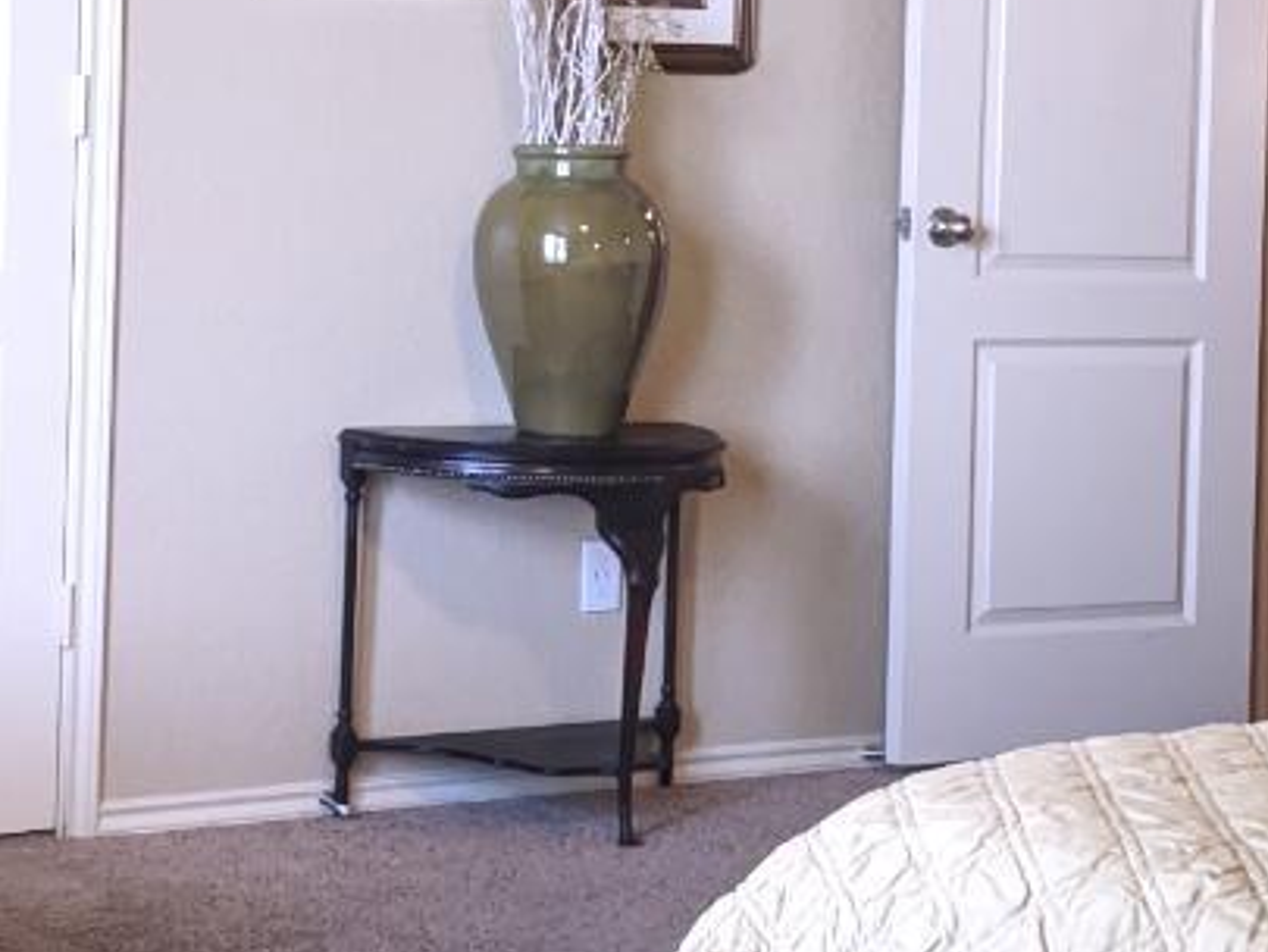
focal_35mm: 77
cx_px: 219
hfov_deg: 24.8
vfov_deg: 19.0
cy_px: 257
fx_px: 2821
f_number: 1.6
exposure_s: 1/60
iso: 160
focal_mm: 4.2
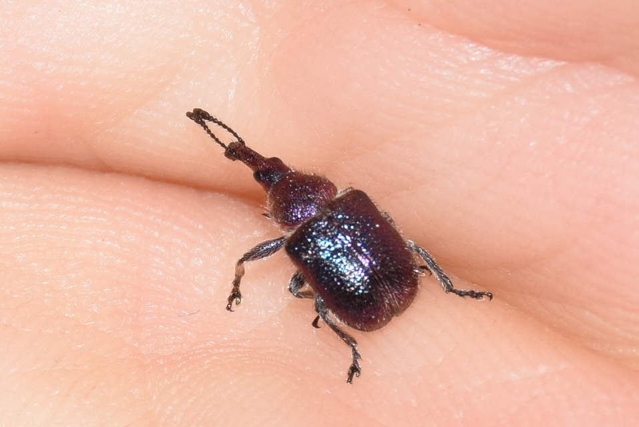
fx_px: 3731
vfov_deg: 6.6
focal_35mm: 210
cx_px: 320
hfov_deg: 9.8
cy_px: 214
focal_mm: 140
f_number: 13
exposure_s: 1/160
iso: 100
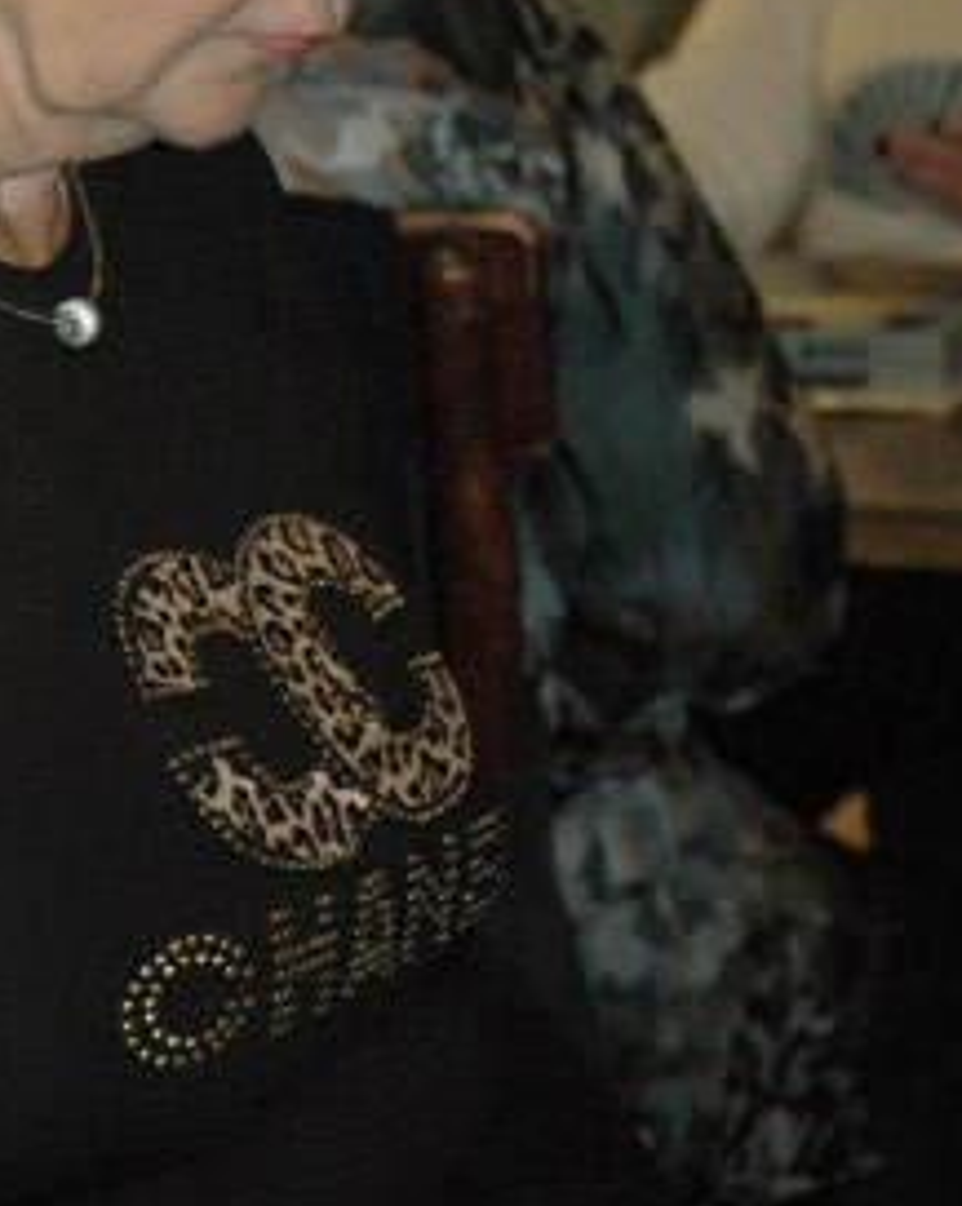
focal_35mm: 187
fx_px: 6666
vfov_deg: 10.3
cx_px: 89
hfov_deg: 8.2
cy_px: 0
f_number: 5
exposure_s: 1/60
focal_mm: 60
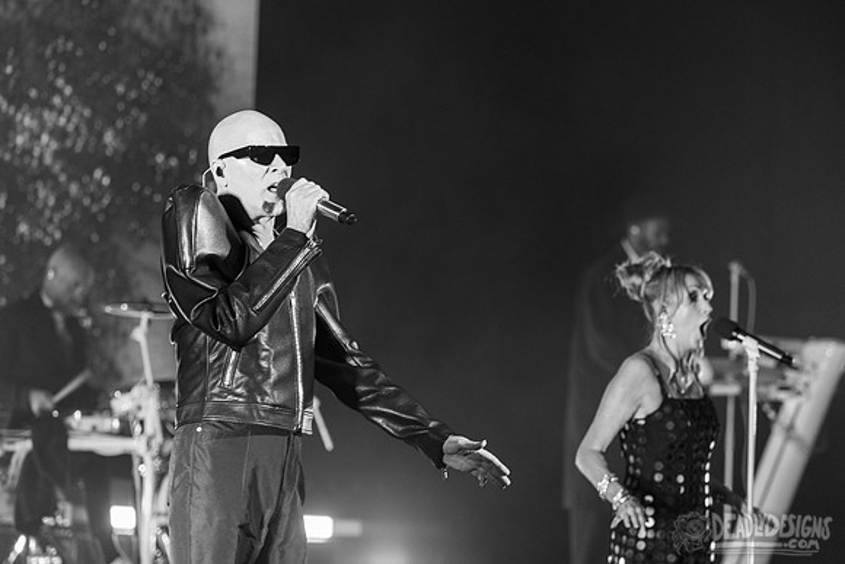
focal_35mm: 247
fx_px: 5789
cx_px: 445
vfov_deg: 5.6
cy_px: 262
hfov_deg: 8.3
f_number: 5.3
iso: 4000
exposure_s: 1/200
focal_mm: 230
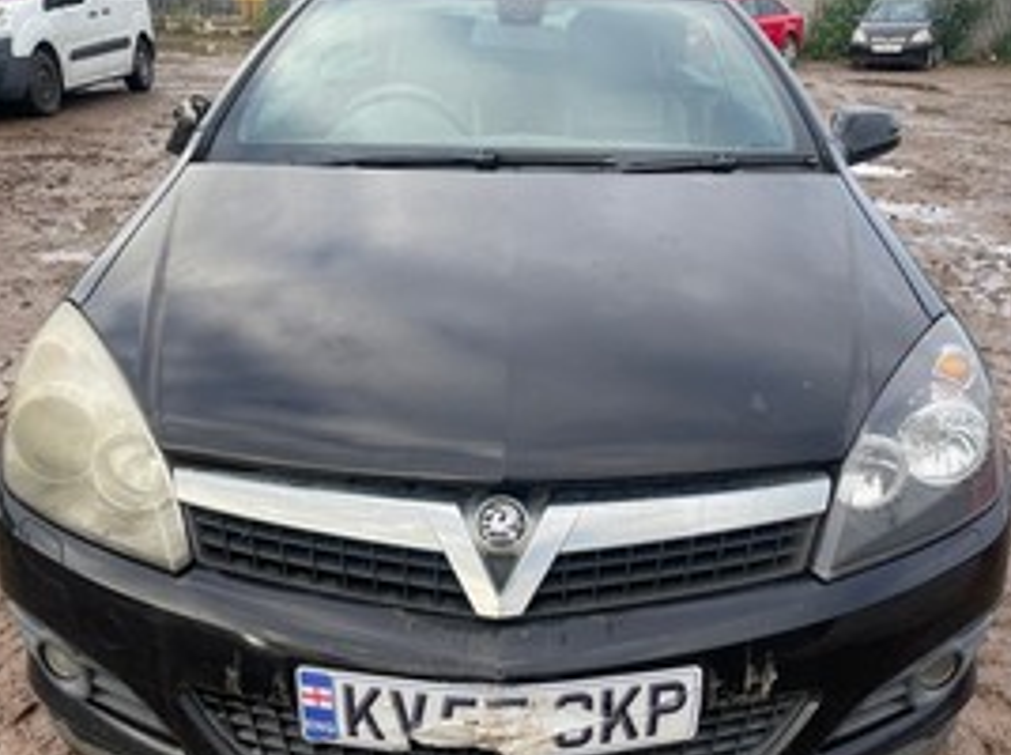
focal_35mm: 34
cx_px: 528
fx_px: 991
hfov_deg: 54.0
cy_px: 389
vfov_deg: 41.7
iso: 32
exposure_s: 1/475
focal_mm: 4.2
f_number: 1.6
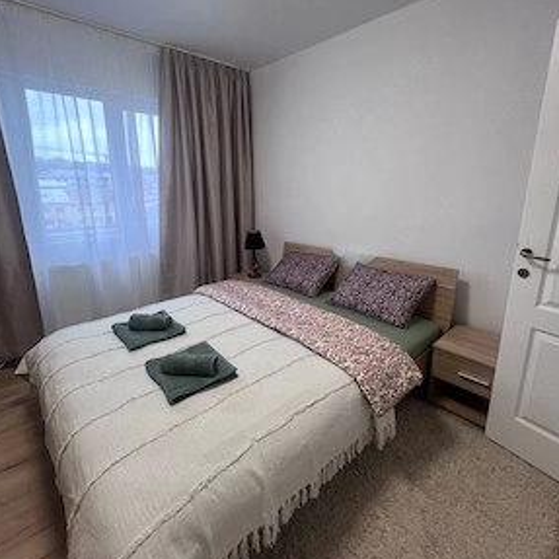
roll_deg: -0.1
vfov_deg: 87.3
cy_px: 259
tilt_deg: -12.7
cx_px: 280
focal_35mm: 16
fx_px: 292
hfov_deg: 87.4
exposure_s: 1/99
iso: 160
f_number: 1.8
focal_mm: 1.57
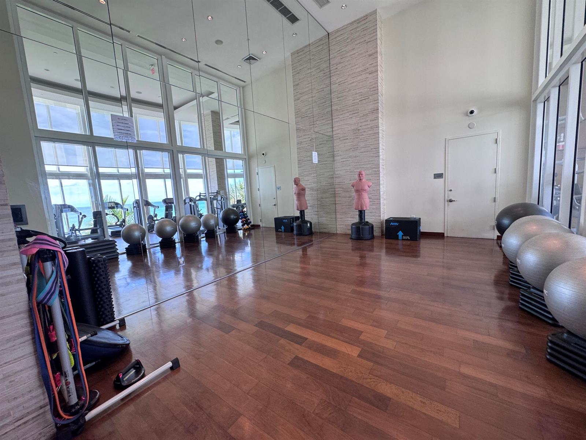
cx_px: 293
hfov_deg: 102.1
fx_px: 237
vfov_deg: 85.7
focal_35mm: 14
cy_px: 220
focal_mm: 2.22
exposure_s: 1/120
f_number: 2.2
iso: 160
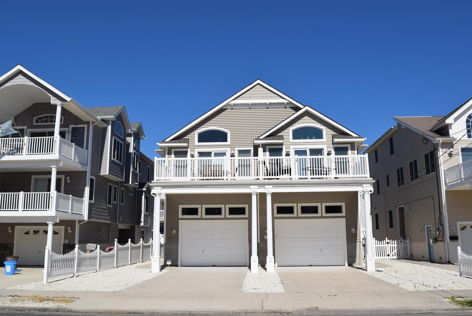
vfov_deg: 40.0
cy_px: 158
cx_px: 236
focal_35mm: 33
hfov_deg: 57.2
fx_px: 433
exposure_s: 1/800
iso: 200
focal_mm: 22
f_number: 10
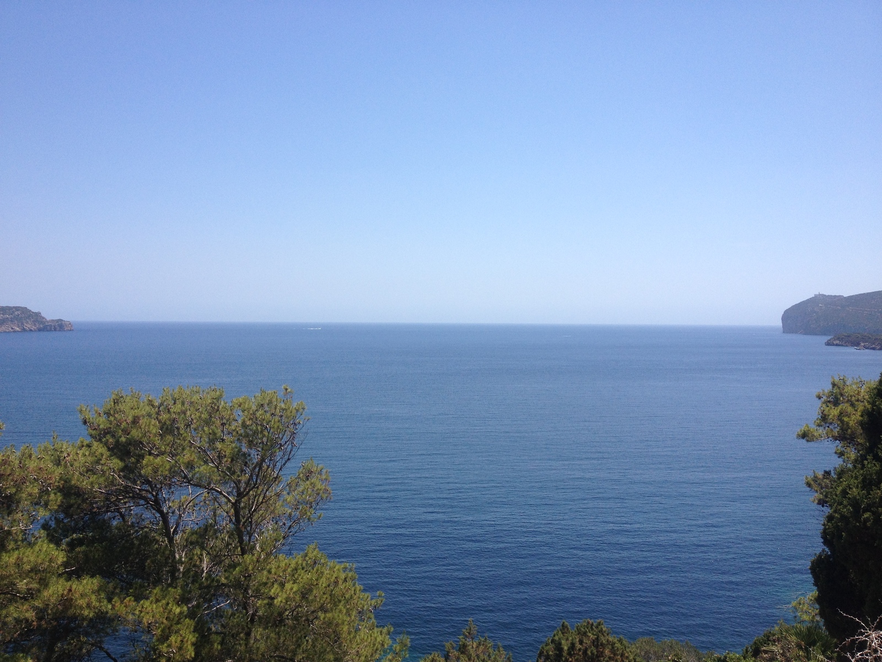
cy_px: 331
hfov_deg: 52.6
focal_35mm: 35
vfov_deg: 40.7
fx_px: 892
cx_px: 441
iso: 50
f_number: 2.4
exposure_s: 1/2045
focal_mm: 4.28
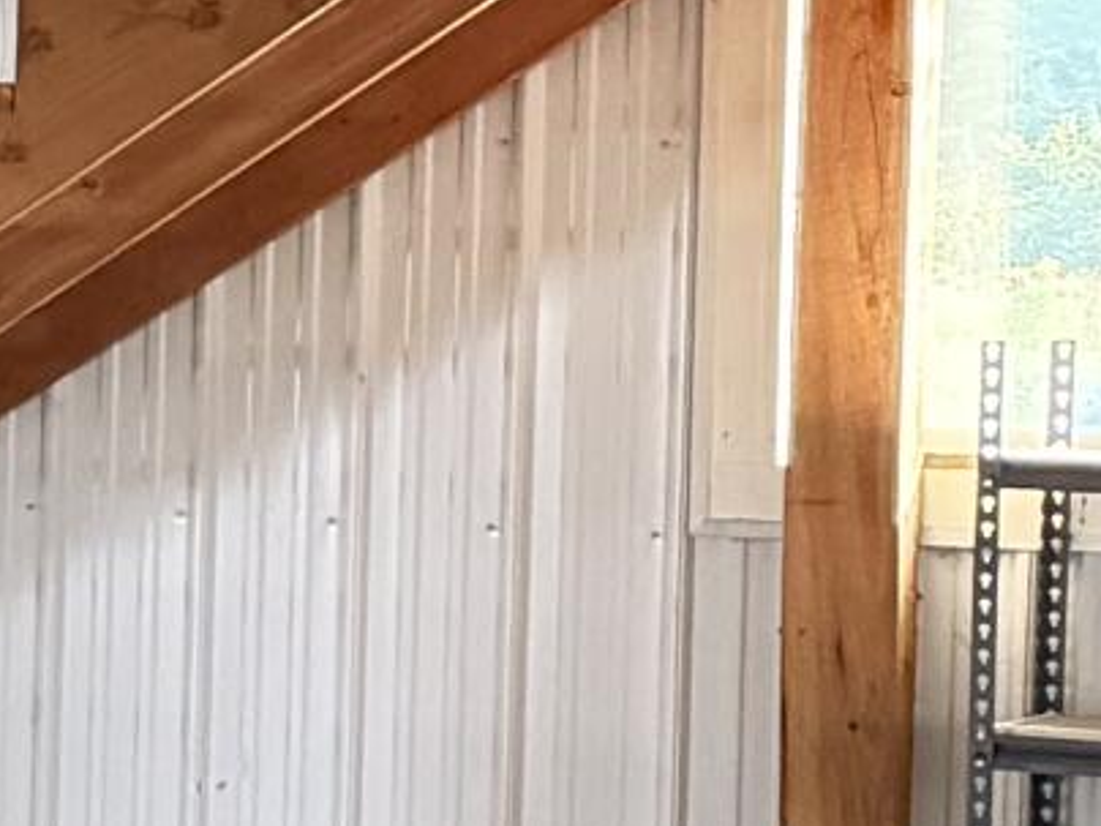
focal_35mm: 178
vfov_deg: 8.3
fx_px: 5661
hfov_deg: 8.2
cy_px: 311
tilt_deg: -0.8
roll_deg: -0.9
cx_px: -2870
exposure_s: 1/60
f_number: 1.78
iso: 800
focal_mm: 6.76
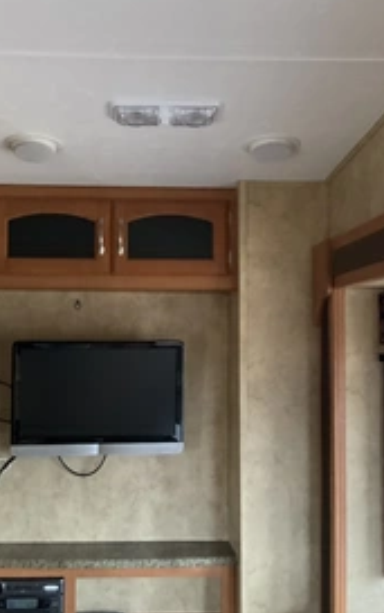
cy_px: 285
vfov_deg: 44.3
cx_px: 157
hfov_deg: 28.6
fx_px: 752
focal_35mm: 45
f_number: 1.8
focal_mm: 3
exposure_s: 1/60
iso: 160
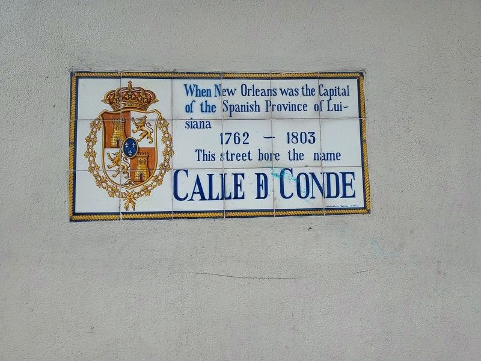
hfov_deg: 73.9
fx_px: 320
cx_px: 240
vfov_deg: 58.9
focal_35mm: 23
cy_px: 180
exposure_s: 1/399
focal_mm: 5.56
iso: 100
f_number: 1.8
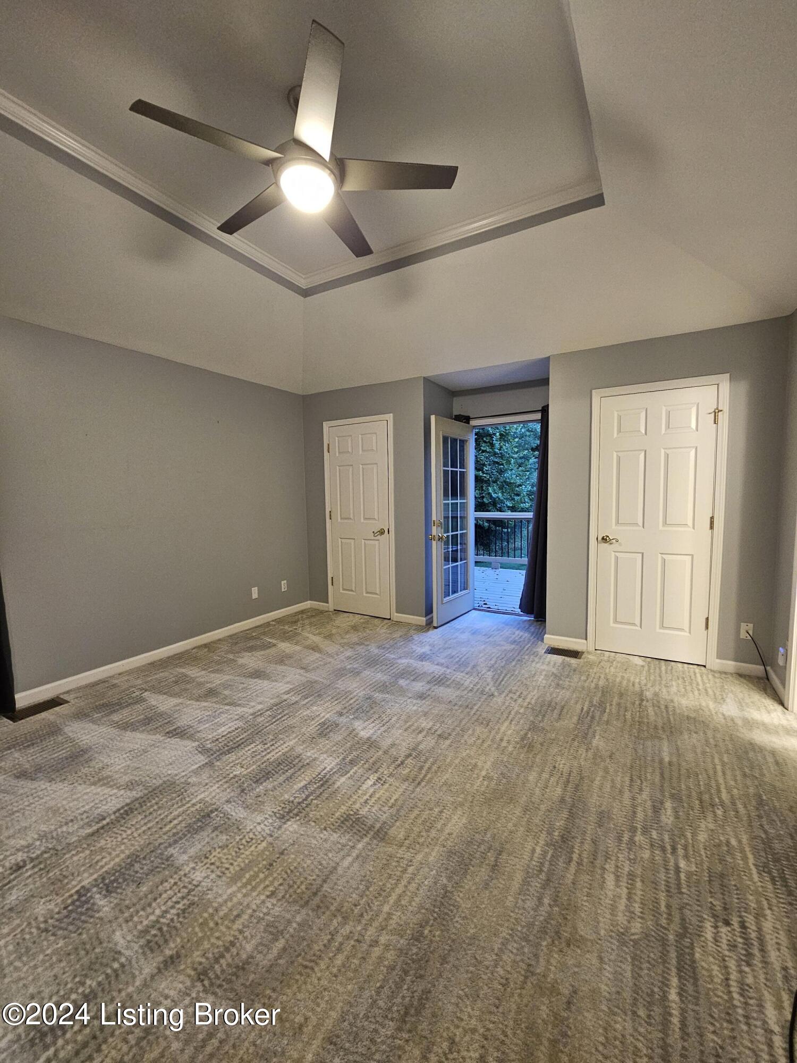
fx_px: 399
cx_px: 398
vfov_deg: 106.2
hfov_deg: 89.9
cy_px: 532
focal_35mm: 13
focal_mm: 2.2
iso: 500
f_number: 2.2
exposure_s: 1/30
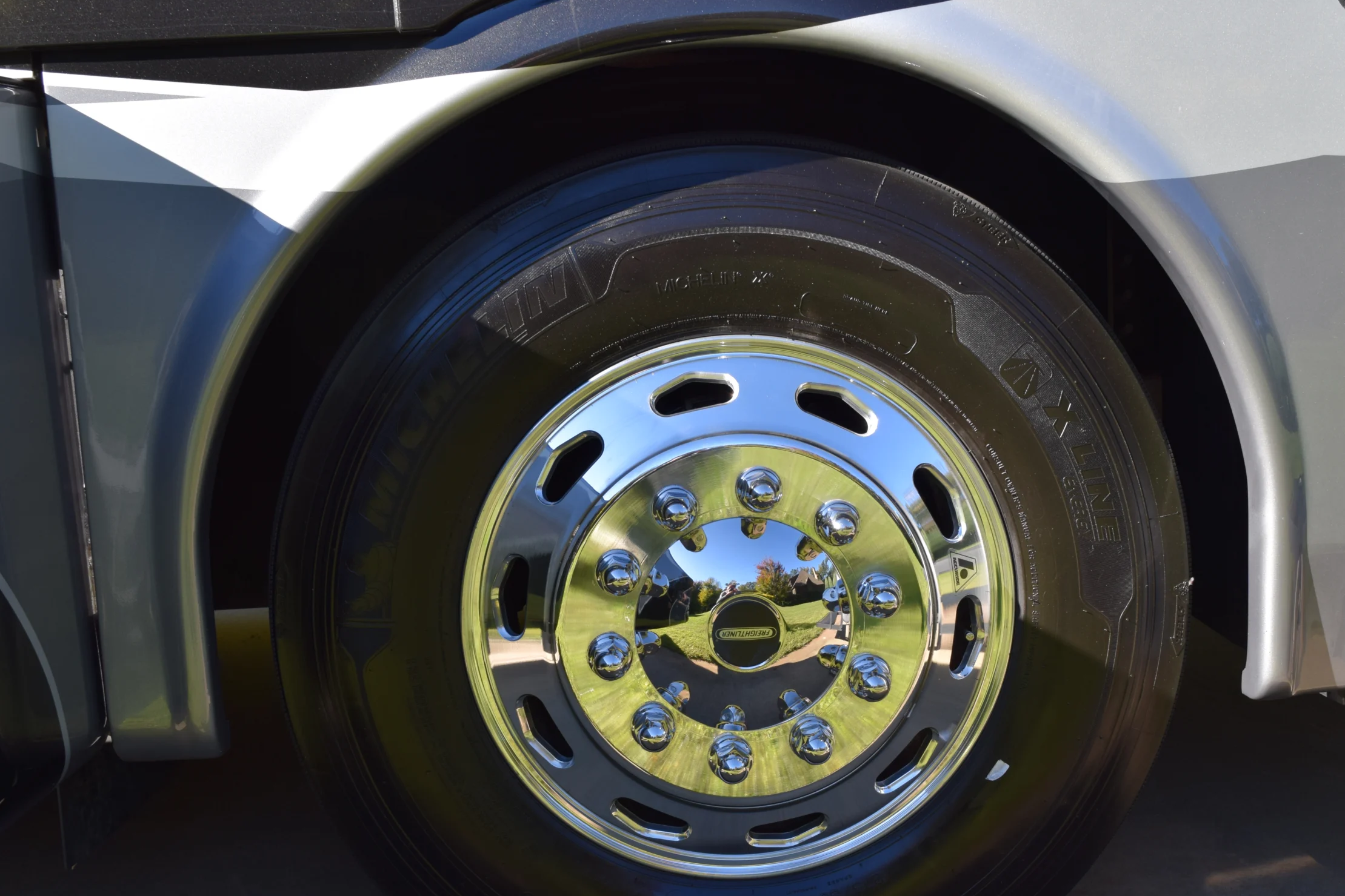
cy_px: 504
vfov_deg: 29.8
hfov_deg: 43.6
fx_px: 1681
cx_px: 737
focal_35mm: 45
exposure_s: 1/250
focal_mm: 26
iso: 250
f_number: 8
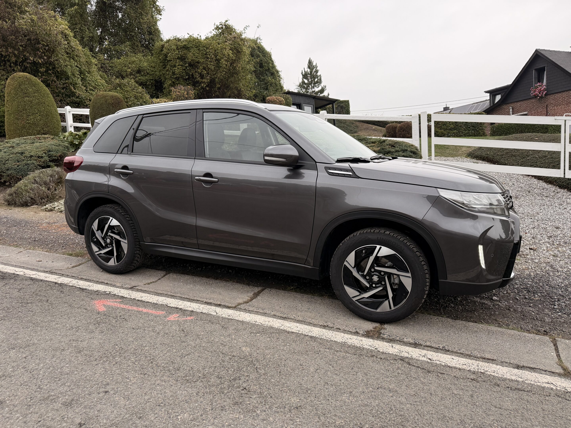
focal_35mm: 24
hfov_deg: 71.6
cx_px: 286
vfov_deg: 56.8
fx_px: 396
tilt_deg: -5.3
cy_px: 214
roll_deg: +3.3
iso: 125
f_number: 1.78
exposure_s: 1/190
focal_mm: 6.76
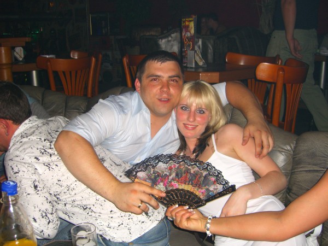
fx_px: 360
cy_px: 123
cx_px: 164
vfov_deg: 37.7
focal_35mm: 38
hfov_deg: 49.0
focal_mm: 7.9
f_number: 2.8
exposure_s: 1/60
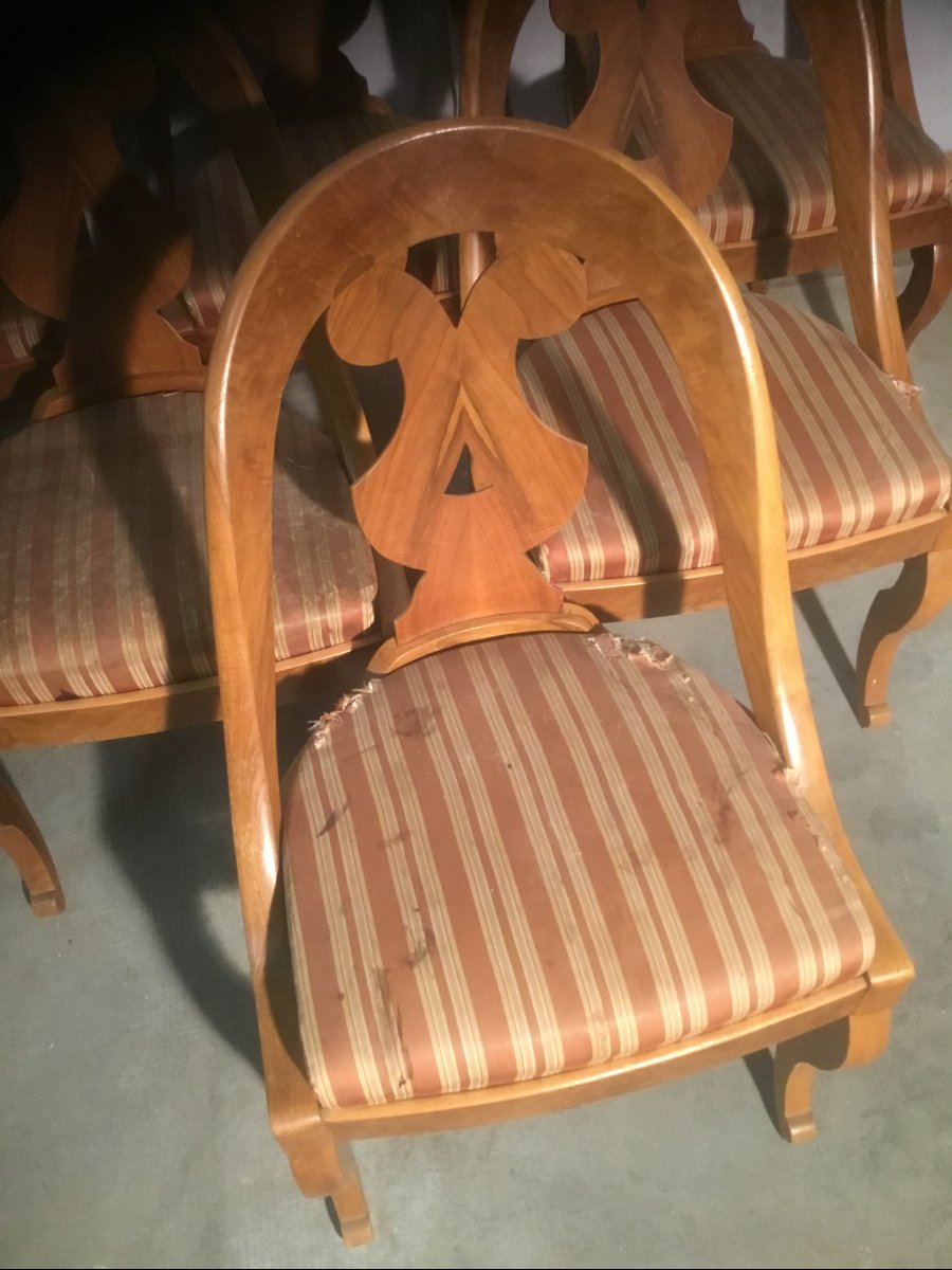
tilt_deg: -52.0
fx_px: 1137
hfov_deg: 45.4
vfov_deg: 58.4
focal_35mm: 31
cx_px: 476
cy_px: 635
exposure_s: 1/20
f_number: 2.4
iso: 250
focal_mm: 3.3
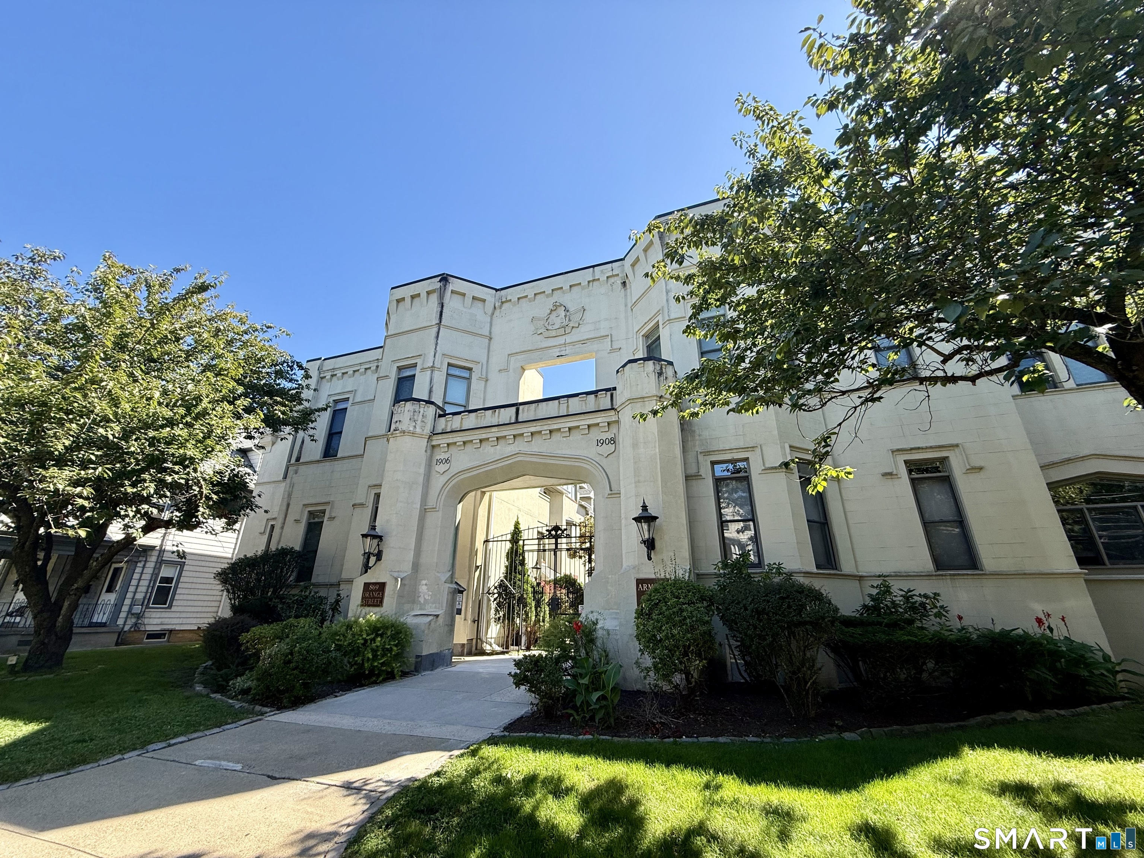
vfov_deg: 85.7
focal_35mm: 14
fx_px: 463
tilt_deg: +22.6
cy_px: 429
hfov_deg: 102.1
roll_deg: +0.7
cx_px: 572
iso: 50
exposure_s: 1/527
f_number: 2.2
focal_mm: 2.22
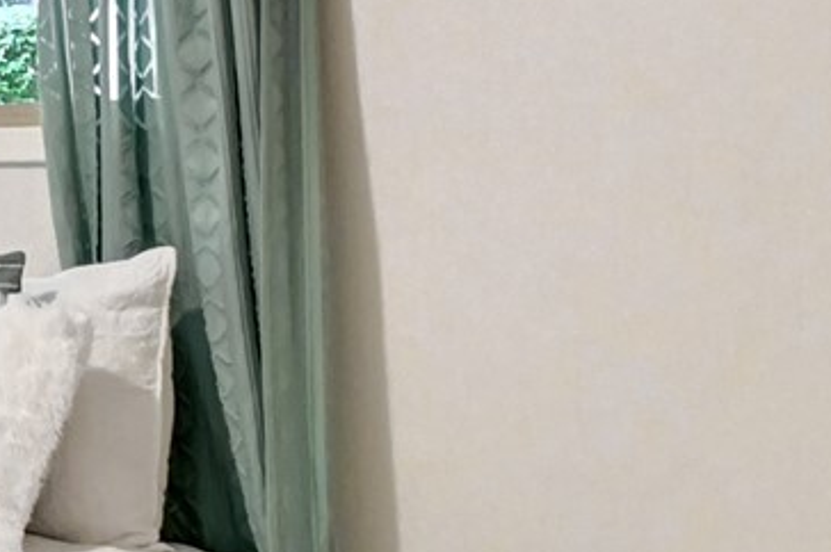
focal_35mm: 70
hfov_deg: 17.8
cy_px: 252
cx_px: -905
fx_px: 1614
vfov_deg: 19.4
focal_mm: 10
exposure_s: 1/3.33
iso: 3200
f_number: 11
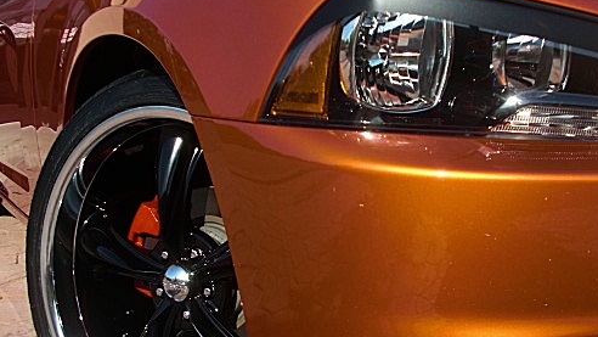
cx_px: 368
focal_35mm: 51
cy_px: 201
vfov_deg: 23.5
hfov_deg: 40.3
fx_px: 809
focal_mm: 6.3
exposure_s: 1/640
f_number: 2.8
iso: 50
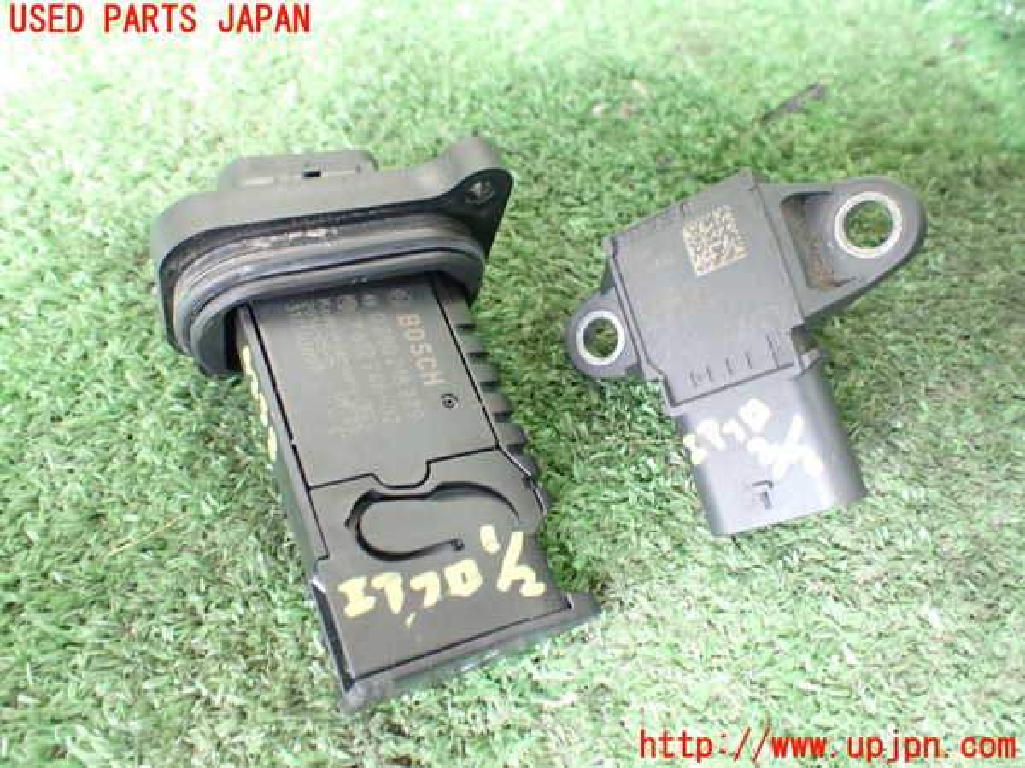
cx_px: 512
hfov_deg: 60.0
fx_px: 888
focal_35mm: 30
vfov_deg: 46.8
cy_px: 384
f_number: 2.3
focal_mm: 5.4
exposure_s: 1/40
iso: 800
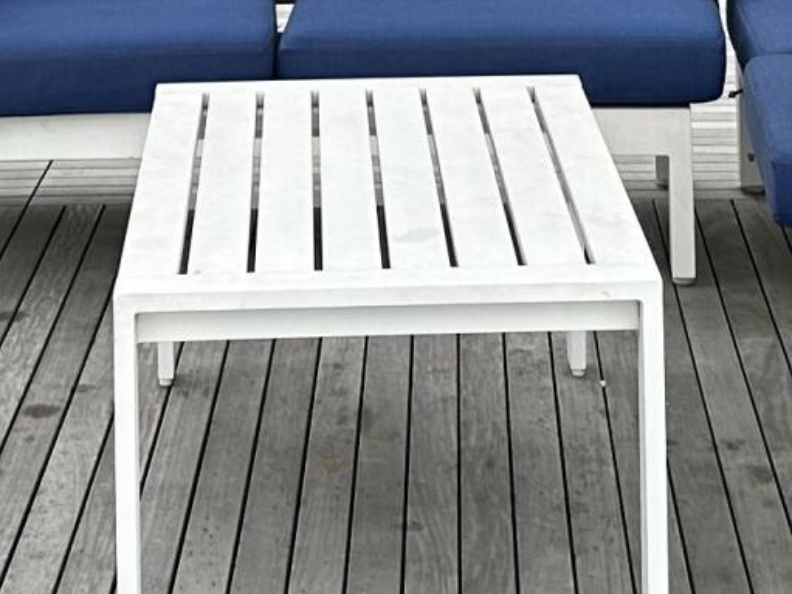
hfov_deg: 14.0
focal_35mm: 141
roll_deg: +3.5
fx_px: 3225
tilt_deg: +2.2
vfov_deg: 9.8
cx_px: 350
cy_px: -605
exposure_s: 1/489
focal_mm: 6.86
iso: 80
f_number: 1.78
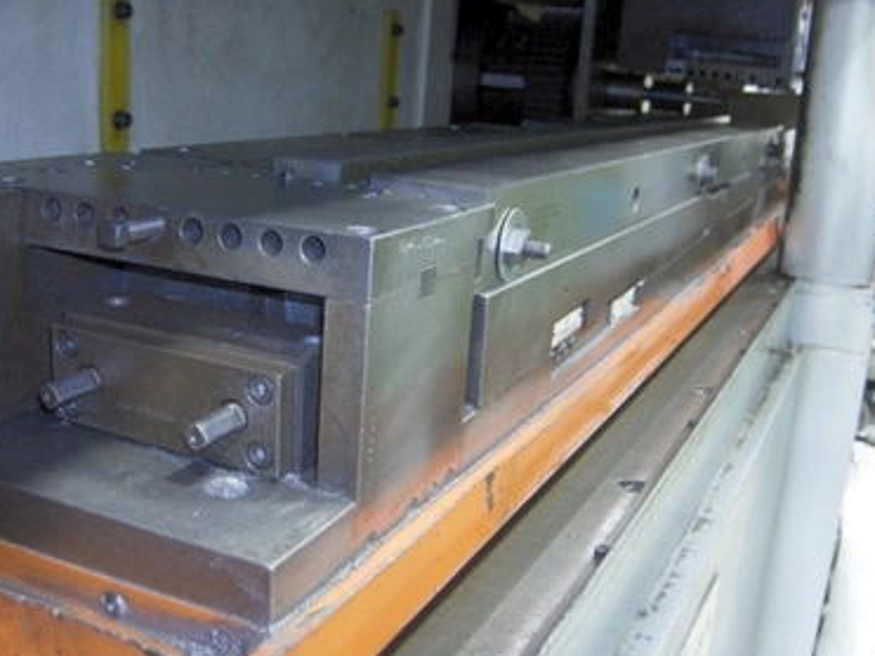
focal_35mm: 42
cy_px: 327
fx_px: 1061
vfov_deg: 34.3
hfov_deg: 44.8
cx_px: 435
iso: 100
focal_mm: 8
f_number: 2.8
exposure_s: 1/2.25
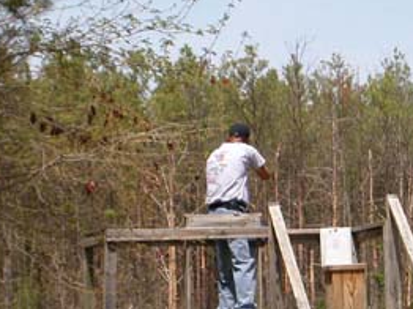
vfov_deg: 7.8
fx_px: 2277
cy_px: 232
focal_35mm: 191
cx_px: 309
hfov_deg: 10.3
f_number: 4.8
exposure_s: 1/469
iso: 100
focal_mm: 16.8
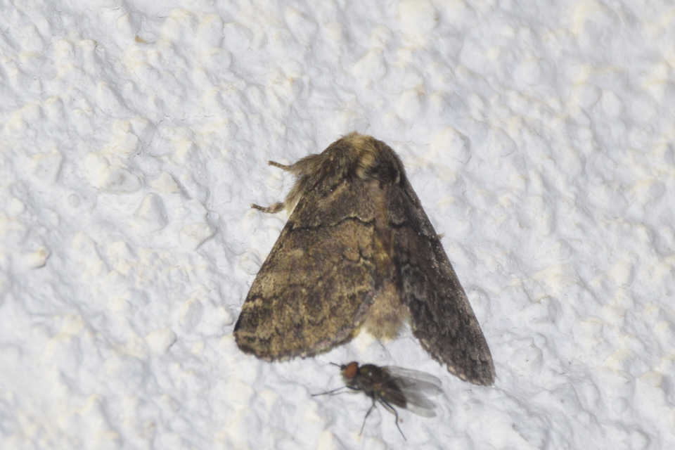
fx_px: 3937
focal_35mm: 210
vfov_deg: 6.5
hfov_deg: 9.8
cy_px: 225
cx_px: 338
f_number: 7.1
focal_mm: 140
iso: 320
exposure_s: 1/60
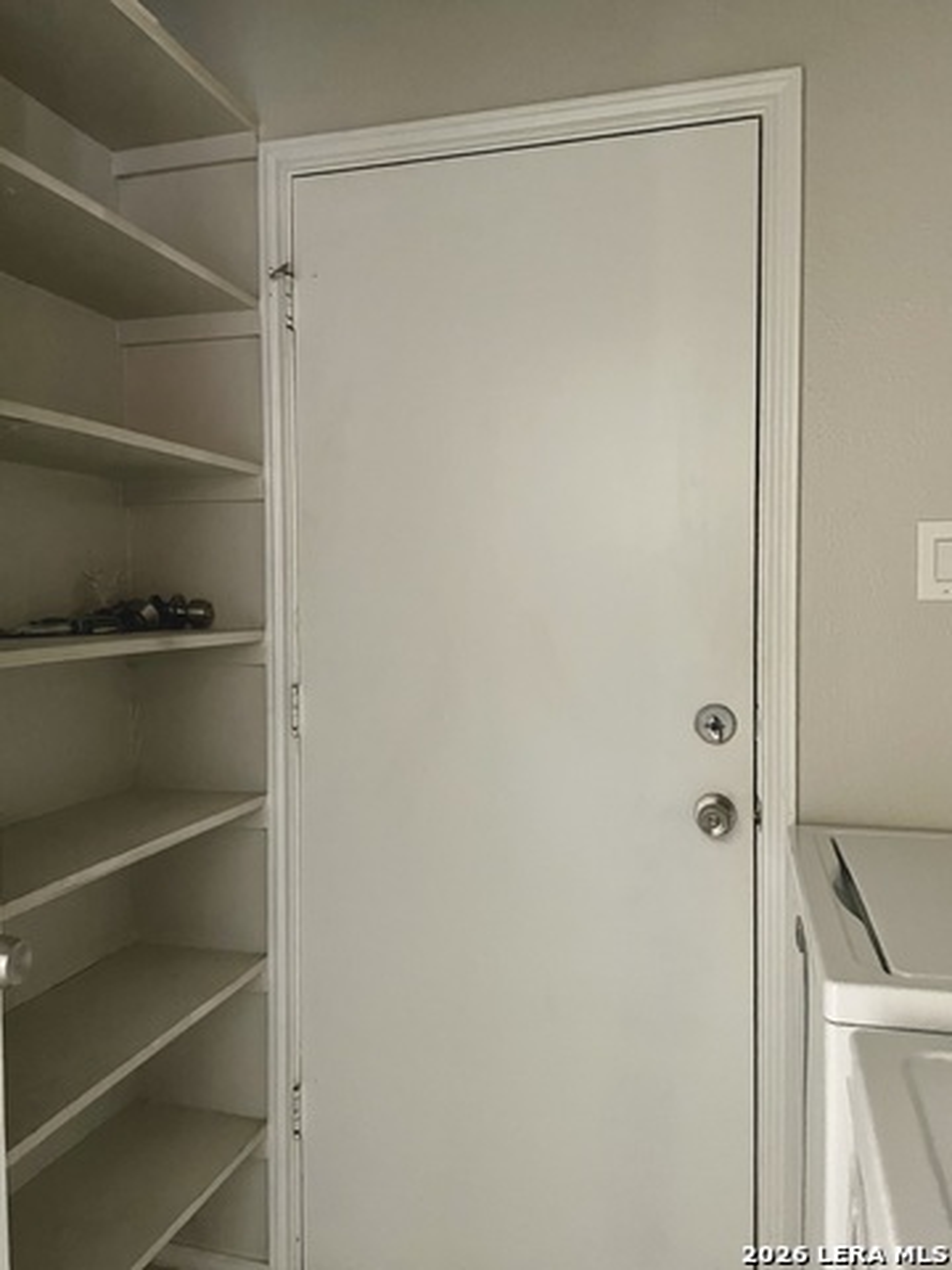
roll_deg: -2.1
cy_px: 635
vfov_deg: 67.3
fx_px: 953
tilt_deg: -1.4
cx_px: 476
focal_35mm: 26
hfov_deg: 53.1
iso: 1000
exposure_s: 1/30
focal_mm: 4.2
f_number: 1.6
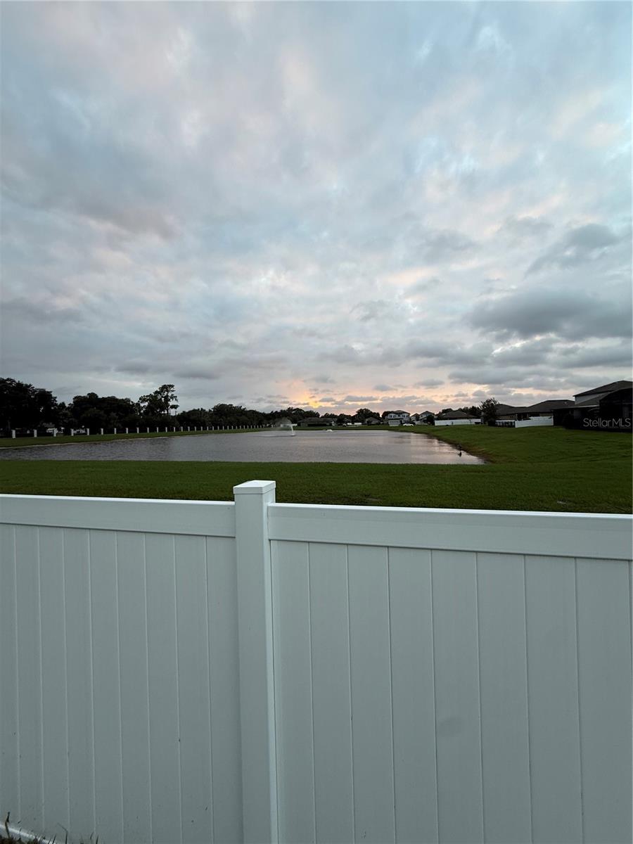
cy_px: 422
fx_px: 341
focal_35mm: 14
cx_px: 316
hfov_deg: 85.7
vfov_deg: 102.1
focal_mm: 2.22
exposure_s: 1/102
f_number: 2.2
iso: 40
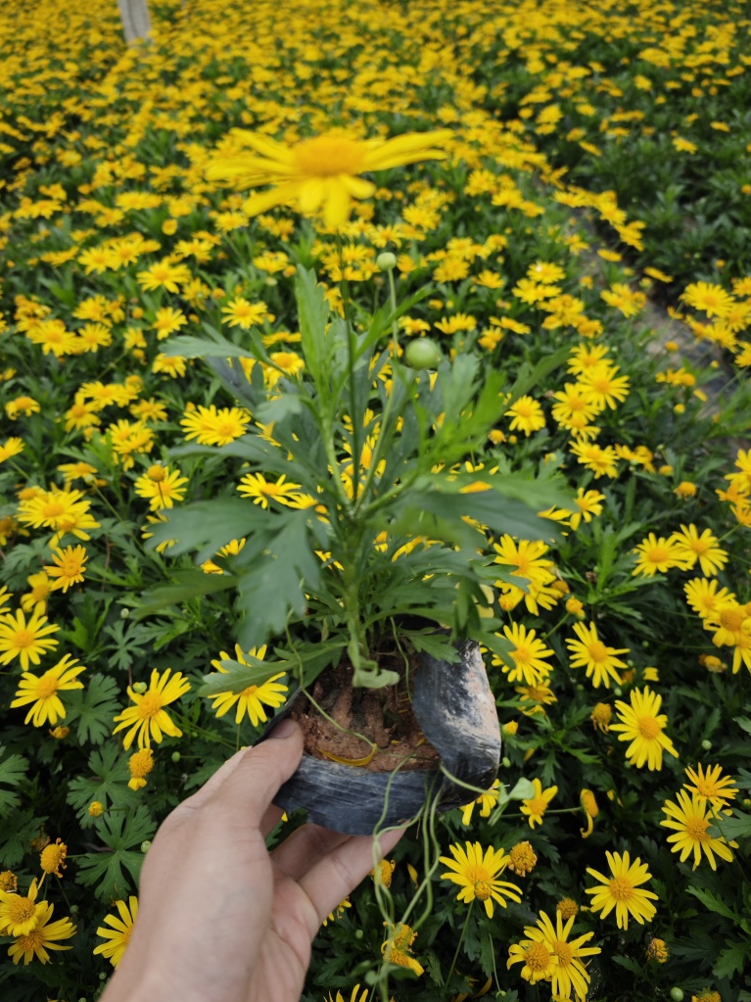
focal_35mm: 24
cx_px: 380
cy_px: 489
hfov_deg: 56.8
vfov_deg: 71.6
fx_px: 694
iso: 50
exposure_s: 1/102
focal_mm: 6.55
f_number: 1.6
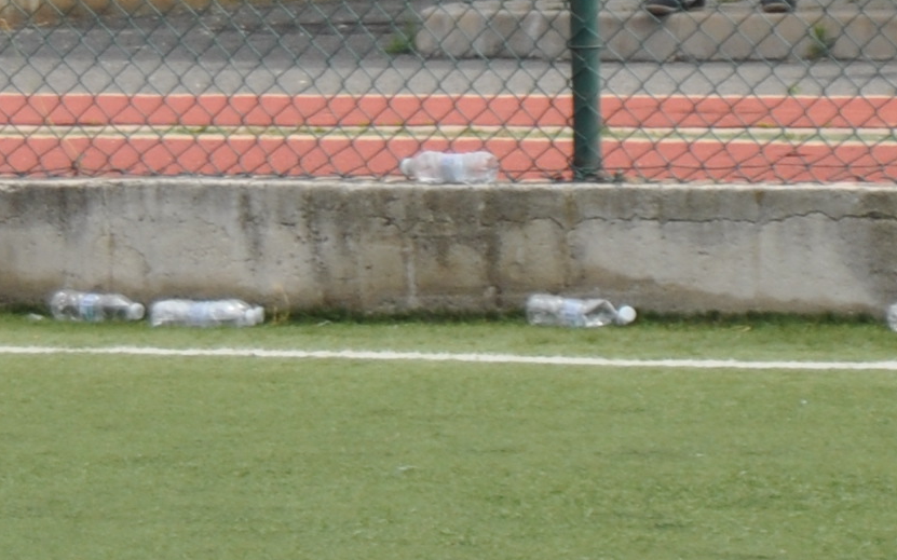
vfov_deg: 2.5
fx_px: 12709
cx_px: 766
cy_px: -137
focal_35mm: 520
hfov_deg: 4.0
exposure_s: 1/500
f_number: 5.6
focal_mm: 66
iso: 200
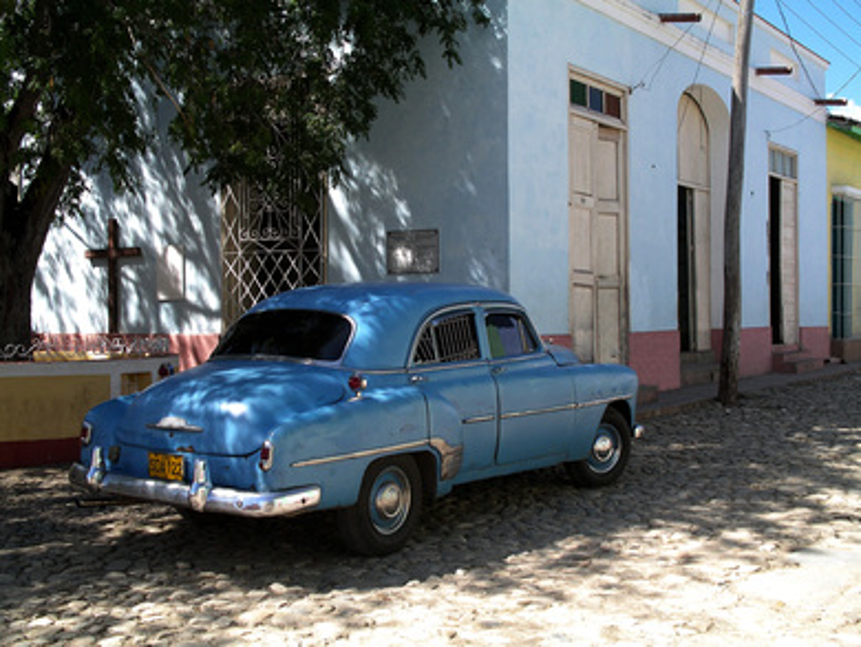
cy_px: 324
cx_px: 430
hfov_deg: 42.1
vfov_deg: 32.2
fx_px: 1120
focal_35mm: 45
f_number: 4.6
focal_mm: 9.3
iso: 80
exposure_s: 1/250
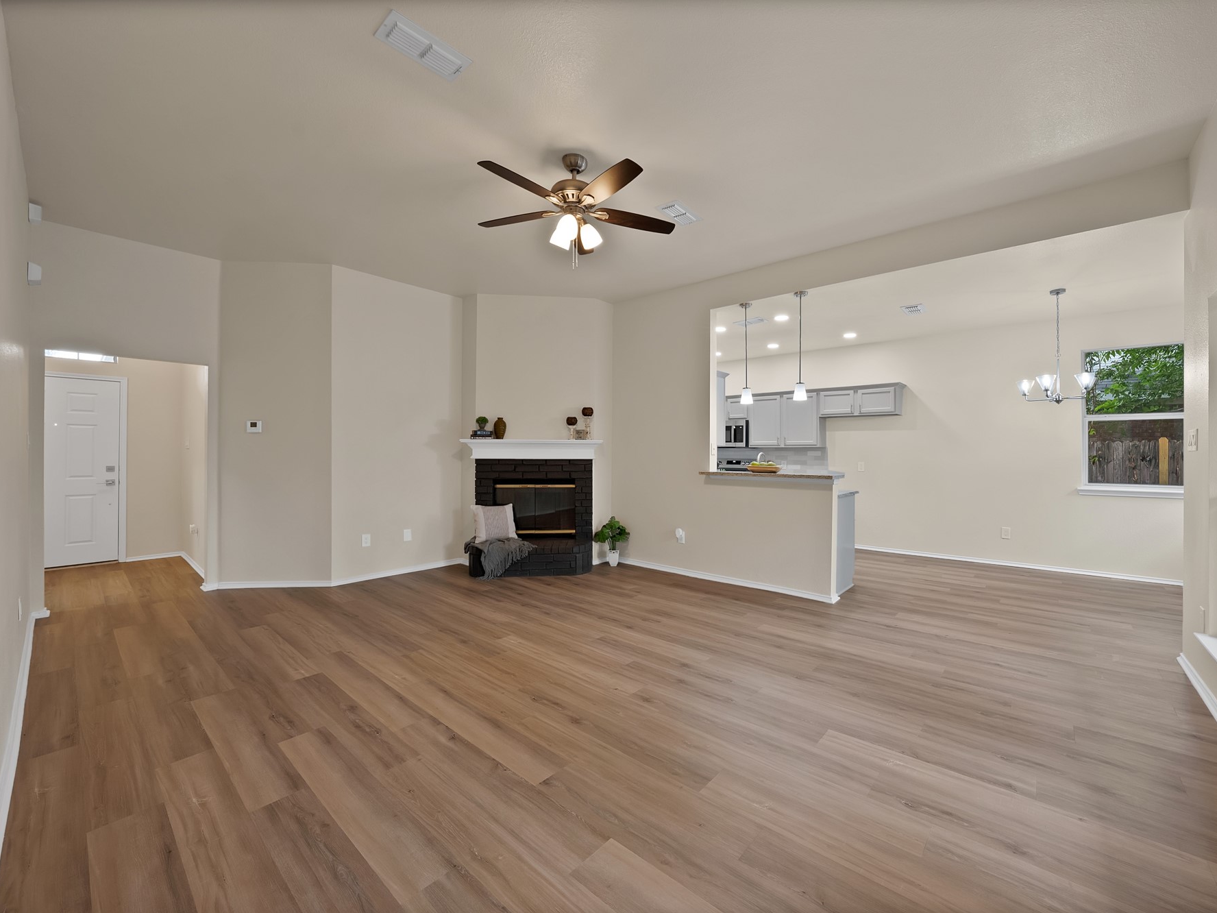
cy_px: 456
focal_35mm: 13
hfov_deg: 105.8
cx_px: 672
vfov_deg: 89.9
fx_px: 457
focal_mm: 12
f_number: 9
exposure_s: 1/4
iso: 640
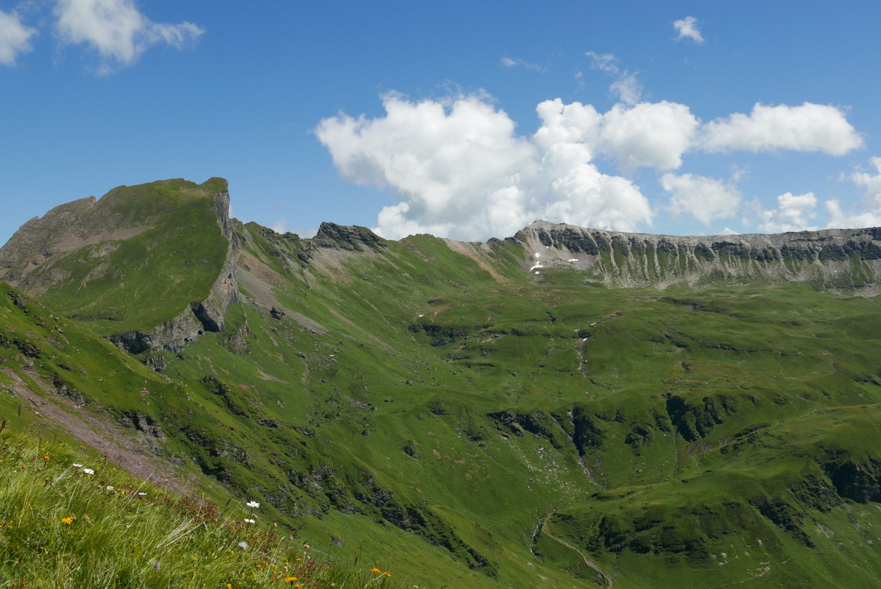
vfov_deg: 31.2
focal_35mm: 43
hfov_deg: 45.4
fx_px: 1053
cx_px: 440
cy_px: 294
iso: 200
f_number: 5.6
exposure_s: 1/1000
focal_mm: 19.3
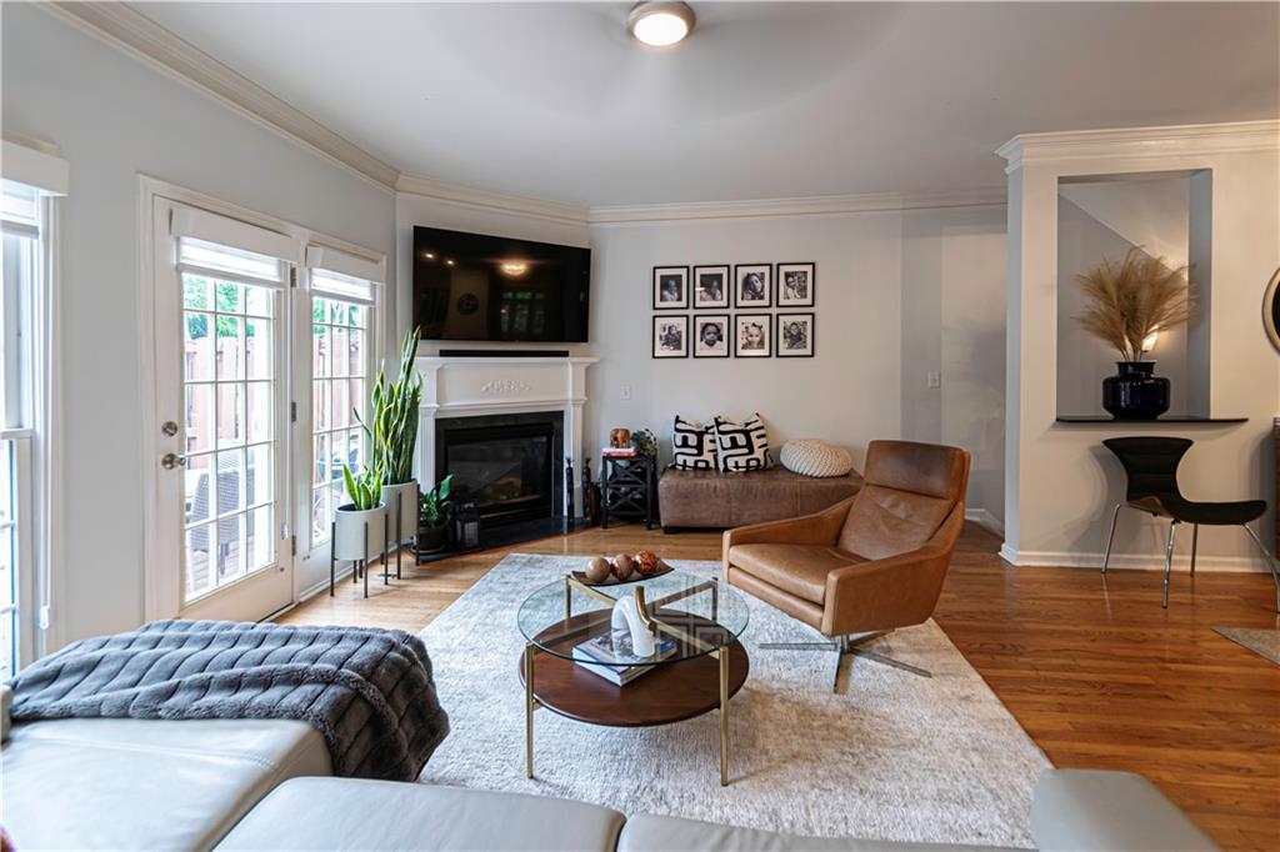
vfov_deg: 77.3
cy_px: 426
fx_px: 533
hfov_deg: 100.4
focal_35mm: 15
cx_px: 640
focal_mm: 10
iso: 200
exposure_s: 1/3
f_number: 8
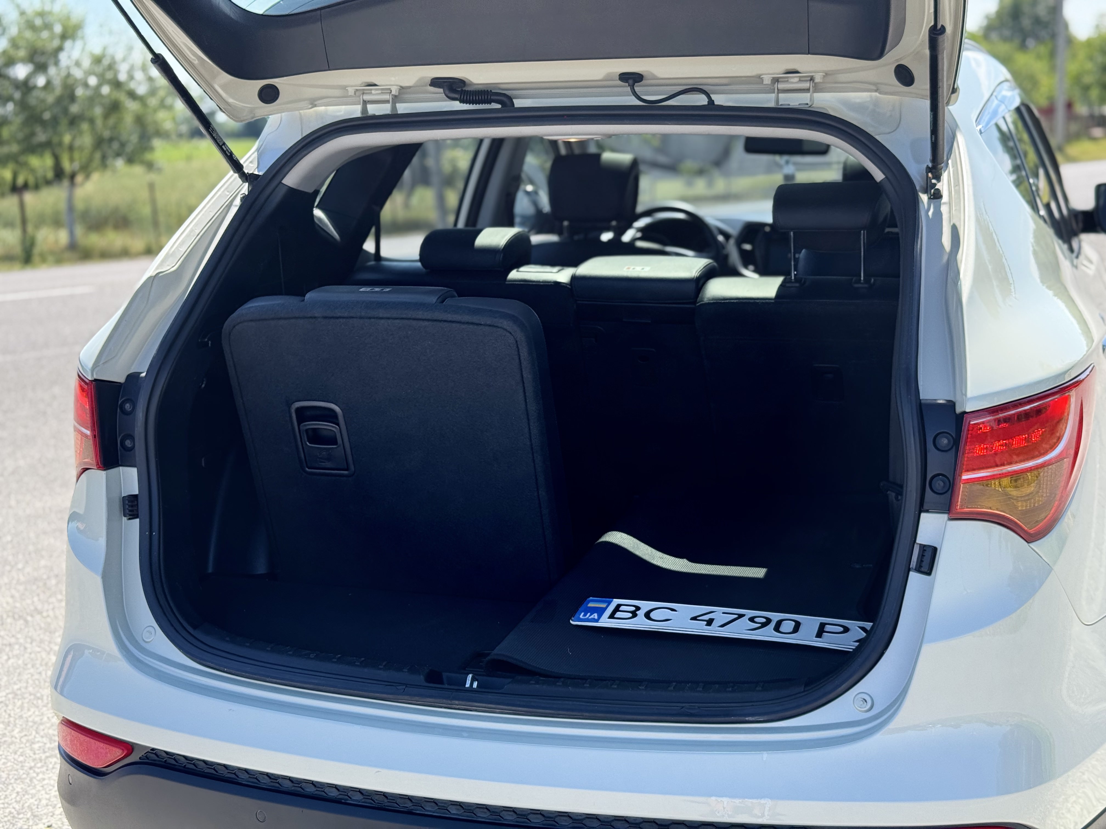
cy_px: 414
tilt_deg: -10.1
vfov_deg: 30.3
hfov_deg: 39.7
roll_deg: +2.3
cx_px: 553
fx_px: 1534
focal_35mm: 48
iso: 64
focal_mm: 6.76
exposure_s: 1/470
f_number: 1.78
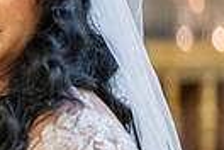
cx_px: -217
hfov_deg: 2.8
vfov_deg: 1.9
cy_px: 79
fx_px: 4498
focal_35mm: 723
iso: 2000
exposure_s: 1/100
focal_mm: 165
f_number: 2.8
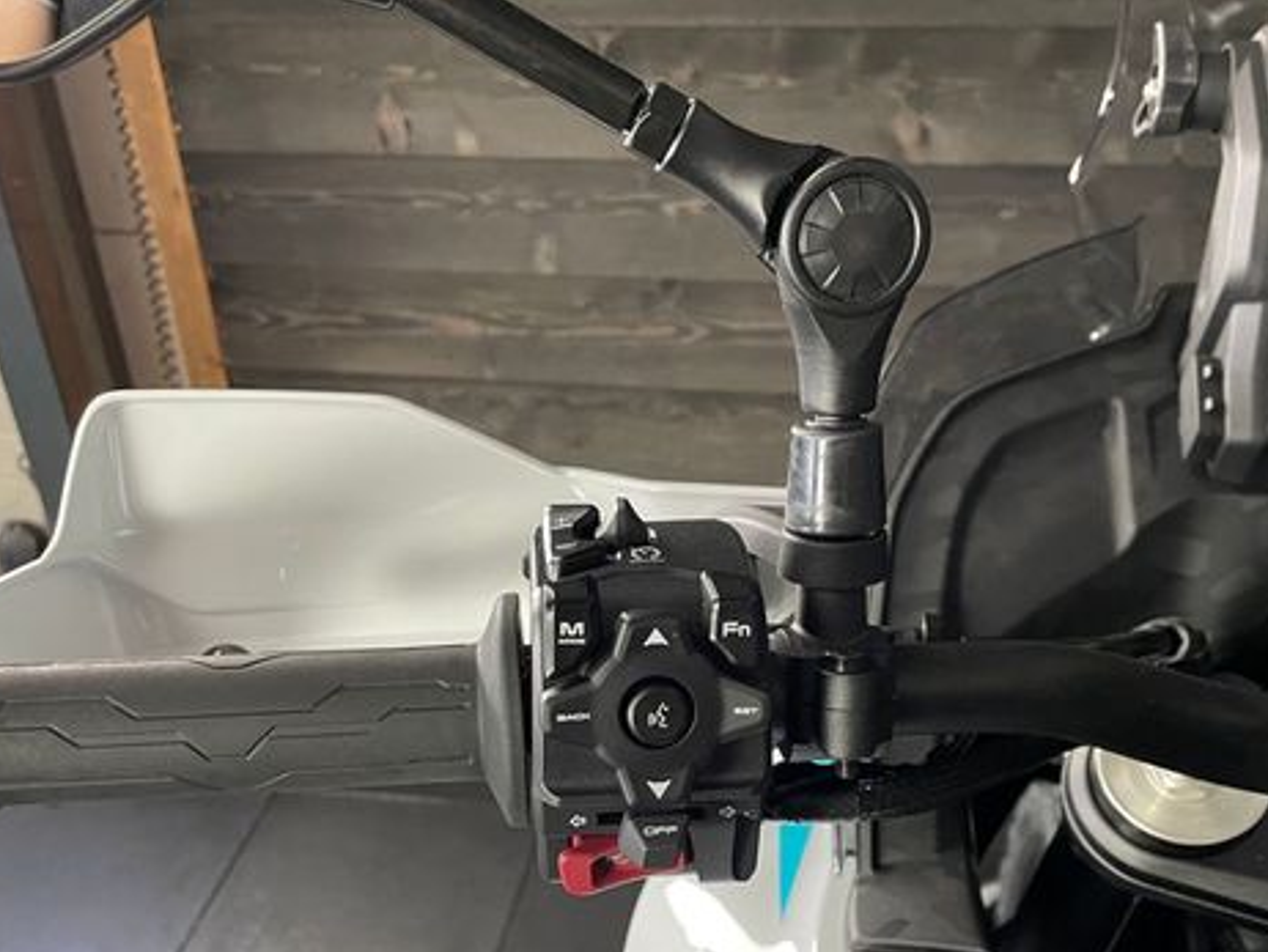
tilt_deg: -35.2
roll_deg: +2.6
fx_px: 1319
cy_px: 656
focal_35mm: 36
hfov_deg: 51.3
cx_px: 629
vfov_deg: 39.1
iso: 200
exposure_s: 1/50
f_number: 1.6
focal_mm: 4.2
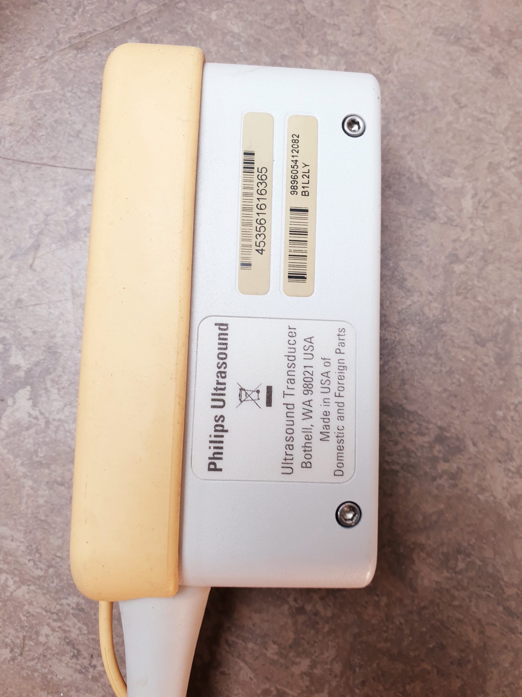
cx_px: 261
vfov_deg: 67.3
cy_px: 348
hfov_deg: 53.1
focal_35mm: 26
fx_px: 523
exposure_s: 1/50
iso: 50
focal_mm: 4.3
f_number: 2.4
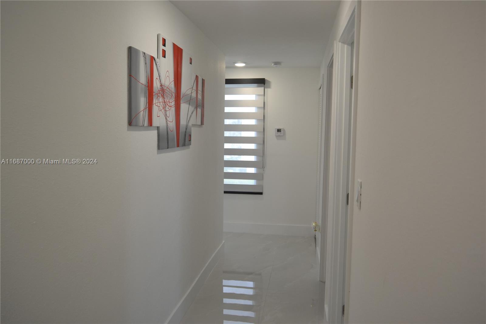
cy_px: 162
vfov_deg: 47.9
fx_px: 364
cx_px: 243
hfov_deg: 67.4
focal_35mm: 27
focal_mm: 18
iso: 400
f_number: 5
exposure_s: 1/100
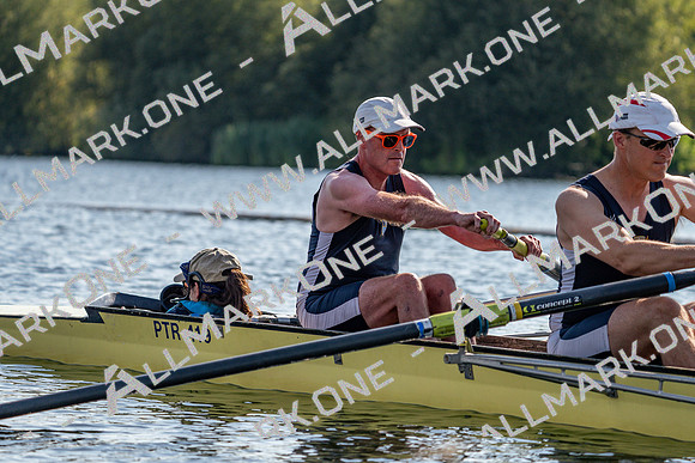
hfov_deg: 10.3
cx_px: 348
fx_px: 3862
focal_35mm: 200
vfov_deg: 6.9
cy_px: 232
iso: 200
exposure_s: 1/1600
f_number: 5.6
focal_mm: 200
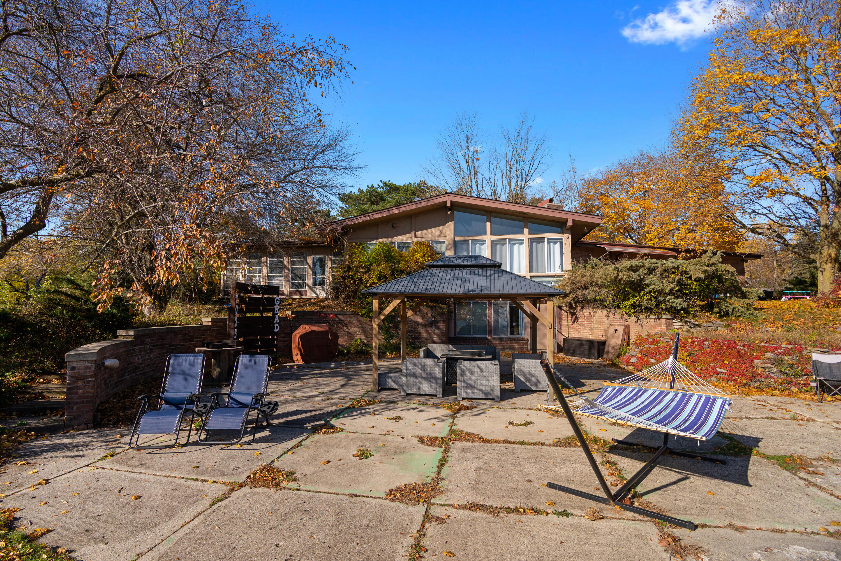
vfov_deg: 43.6
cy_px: 280
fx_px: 701
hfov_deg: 61.9
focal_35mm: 30
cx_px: 420
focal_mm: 30
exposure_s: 1/2000
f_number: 8
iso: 320
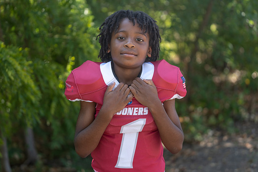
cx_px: 129
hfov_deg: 28.8
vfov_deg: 19.5
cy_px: 86
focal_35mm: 70
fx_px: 502
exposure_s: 1/320
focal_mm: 70
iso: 100
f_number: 2.8
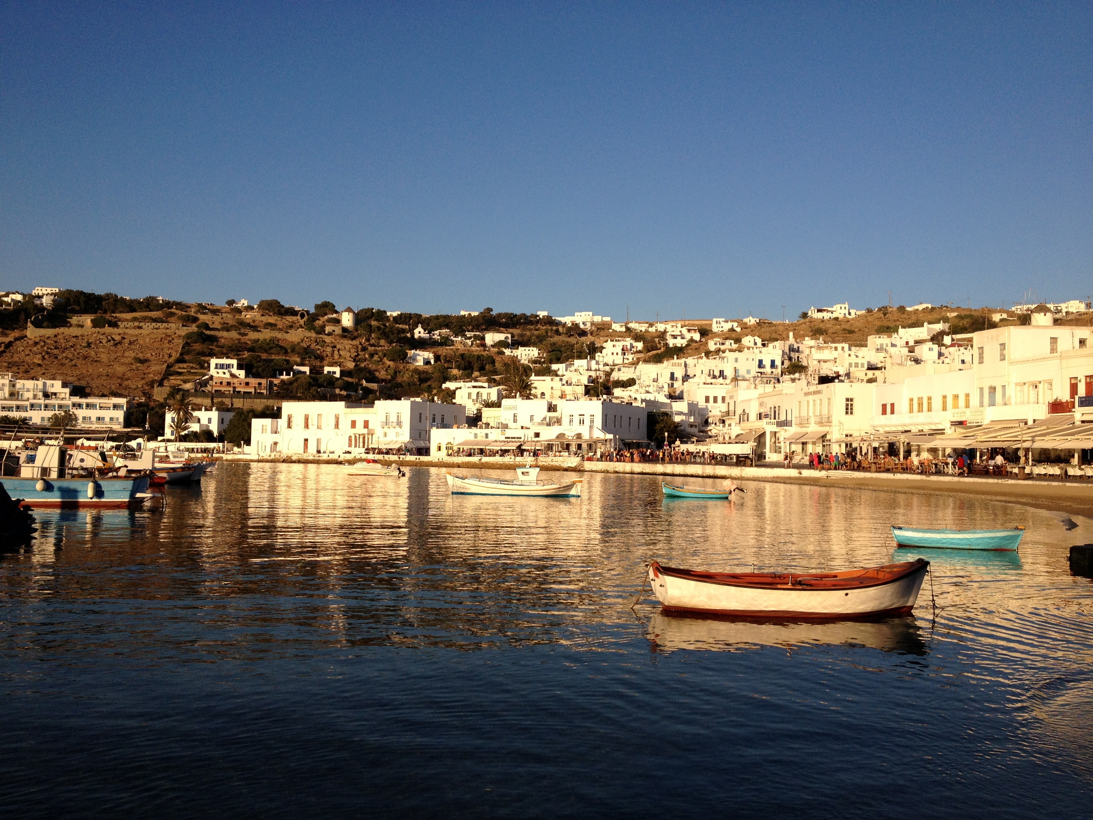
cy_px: 410
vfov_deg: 40.7
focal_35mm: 35
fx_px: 1105
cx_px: 546
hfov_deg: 52.6
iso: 50
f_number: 2.4
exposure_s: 1/1783
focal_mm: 4.28
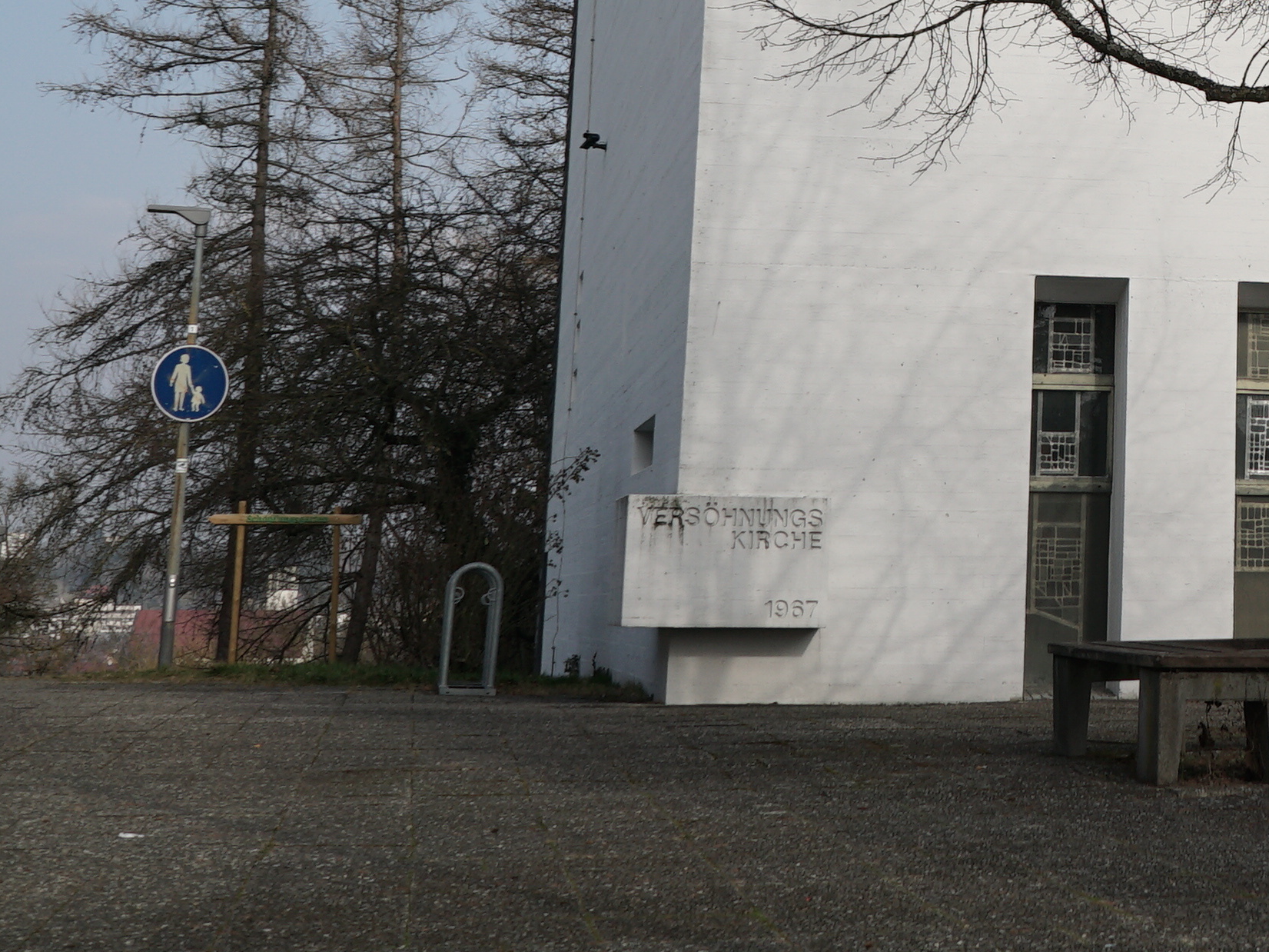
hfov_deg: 22.0
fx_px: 3079
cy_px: -106
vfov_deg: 17.0
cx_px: 1389
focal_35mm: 84
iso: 250
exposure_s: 1/320
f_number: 11
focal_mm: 34
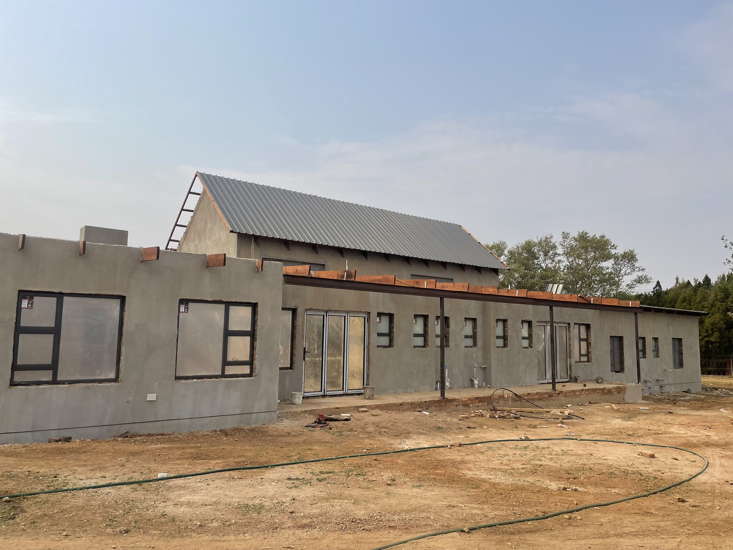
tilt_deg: +6.6
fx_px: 551
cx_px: 366
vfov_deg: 53.1
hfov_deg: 67.3
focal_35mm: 26
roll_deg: -0.7
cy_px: 275
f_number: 1.6
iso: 32
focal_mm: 4.2
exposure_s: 1/3509
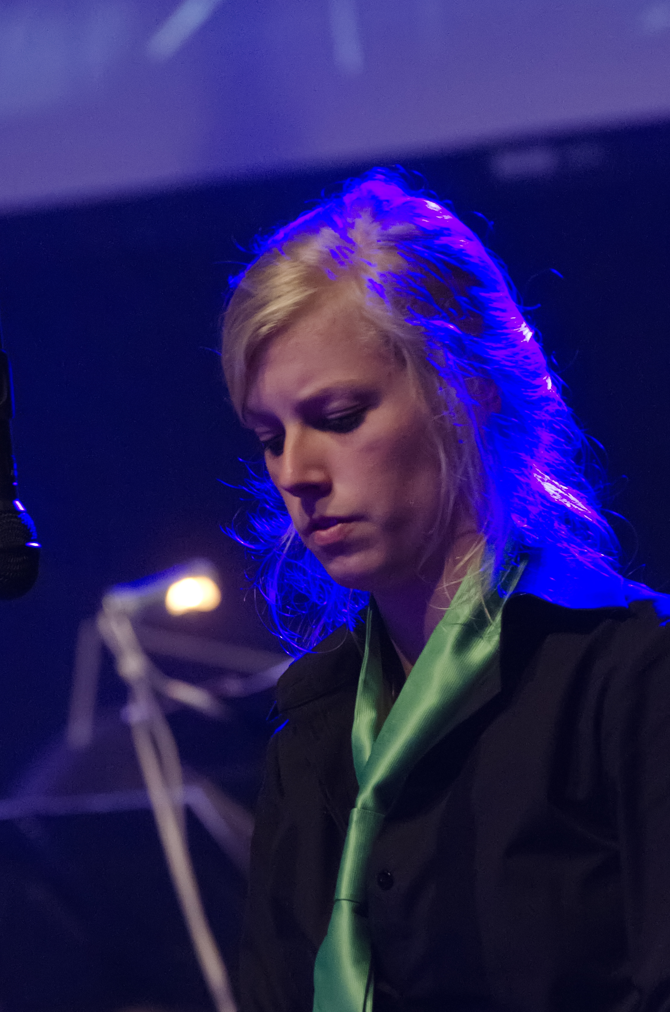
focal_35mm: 471
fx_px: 13207
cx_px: 363
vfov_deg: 4.4
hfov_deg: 2.9
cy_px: 685
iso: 4000
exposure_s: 1/50
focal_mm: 220
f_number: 5.3
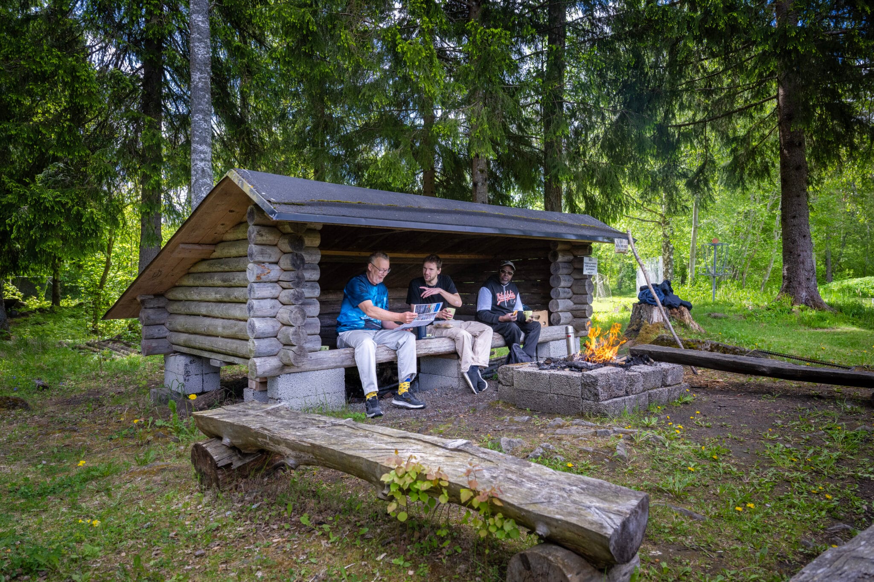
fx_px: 583
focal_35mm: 24
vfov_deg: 53.1
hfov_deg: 73.7
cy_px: 291
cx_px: 437
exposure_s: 1/800
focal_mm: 24
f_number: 4.5
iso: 500
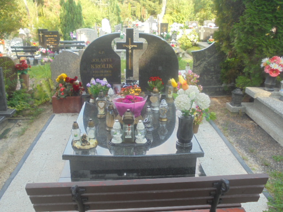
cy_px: 106
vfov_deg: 41.8
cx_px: 142
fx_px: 278
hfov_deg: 54.0
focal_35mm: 34
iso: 100
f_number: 4
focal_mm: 6.1
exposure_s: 1/80
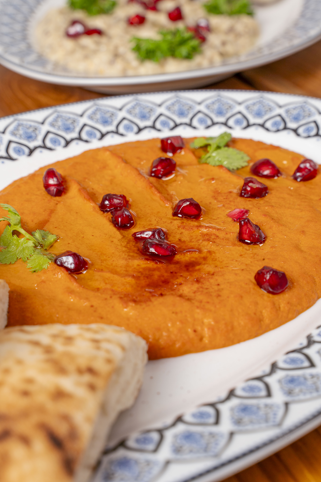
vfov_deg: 33.4
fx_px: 802
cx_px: 160
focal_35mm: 60
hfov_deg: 22.6
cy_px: 237
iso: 100
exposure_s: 1/100
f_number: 11
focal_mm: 59
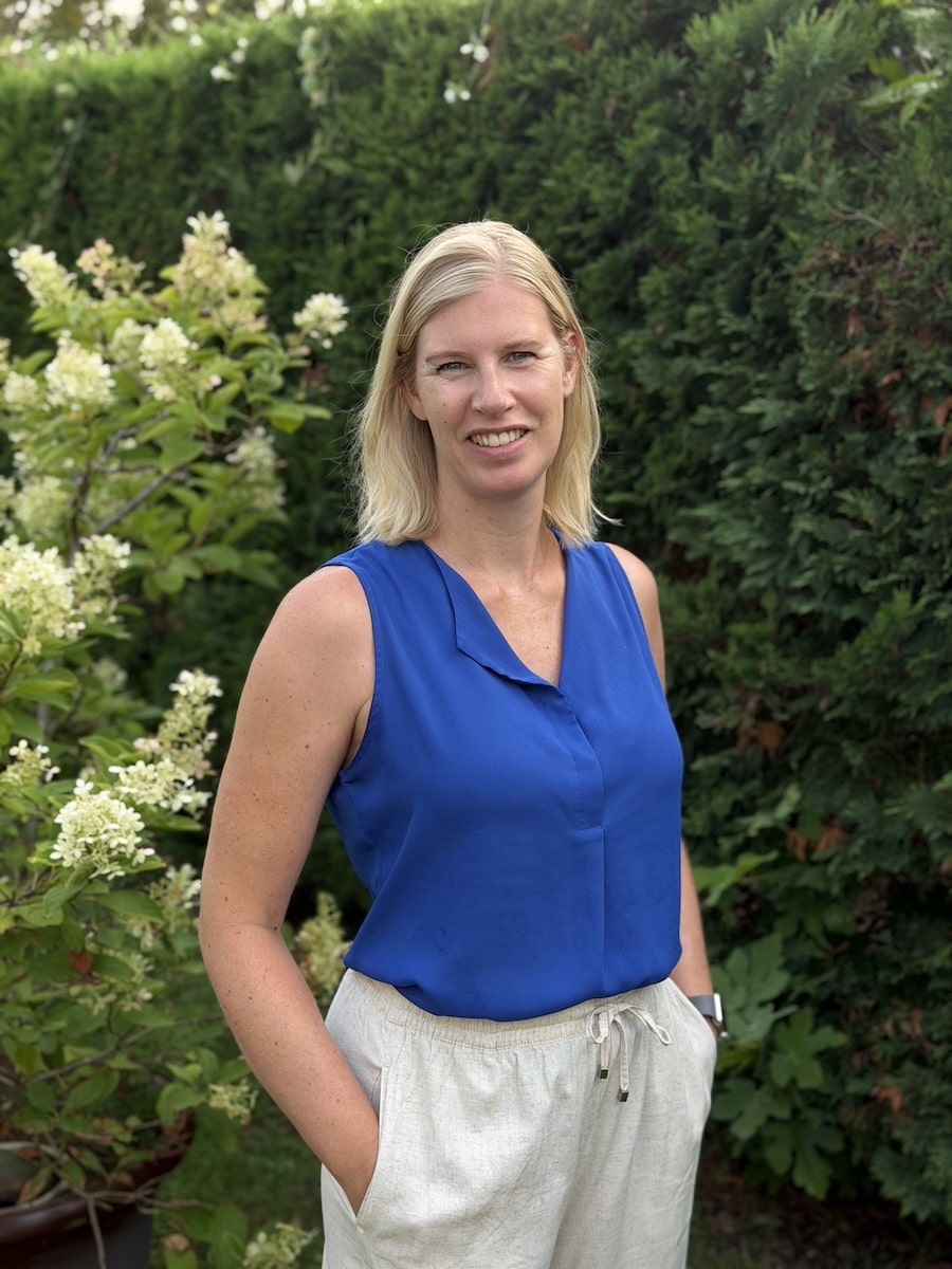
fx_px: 1760
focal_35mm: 48
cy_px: 634
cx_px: 476
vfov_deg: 39.7
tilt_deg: -11.5
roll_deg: -0.3
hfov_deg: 30.3
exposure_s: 1/364
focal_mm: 6.76
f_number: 1.78
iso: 64
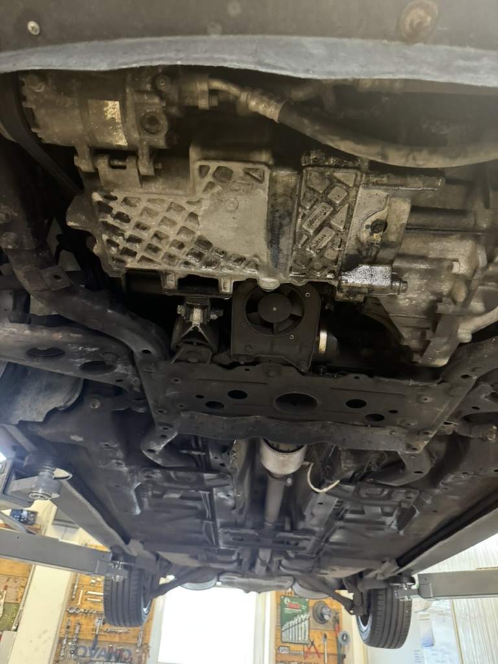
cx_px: 249
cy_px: 332
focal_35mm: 24
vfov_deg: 71.6
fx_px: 460
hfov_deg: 56.8
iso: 1000
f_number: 1.78
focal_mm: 6.76
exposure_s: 1/25
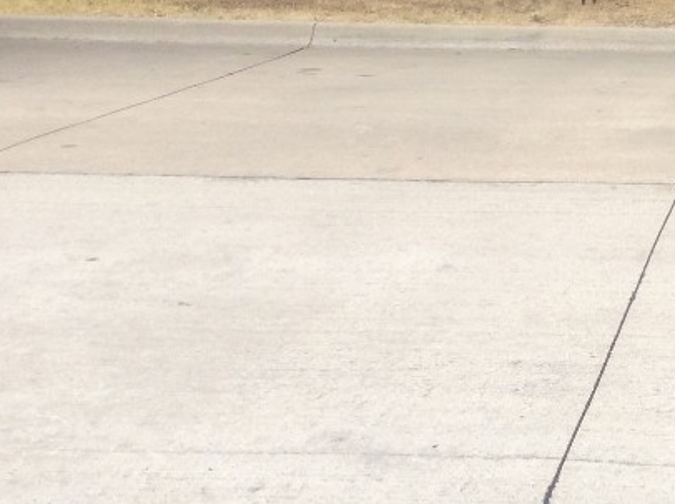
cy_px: -106
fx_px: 1577
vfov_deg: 17.3
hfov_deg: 22.4
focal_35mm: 81
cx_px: 793
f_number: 2.4
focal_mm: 3.3
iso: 32
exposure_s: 1/465
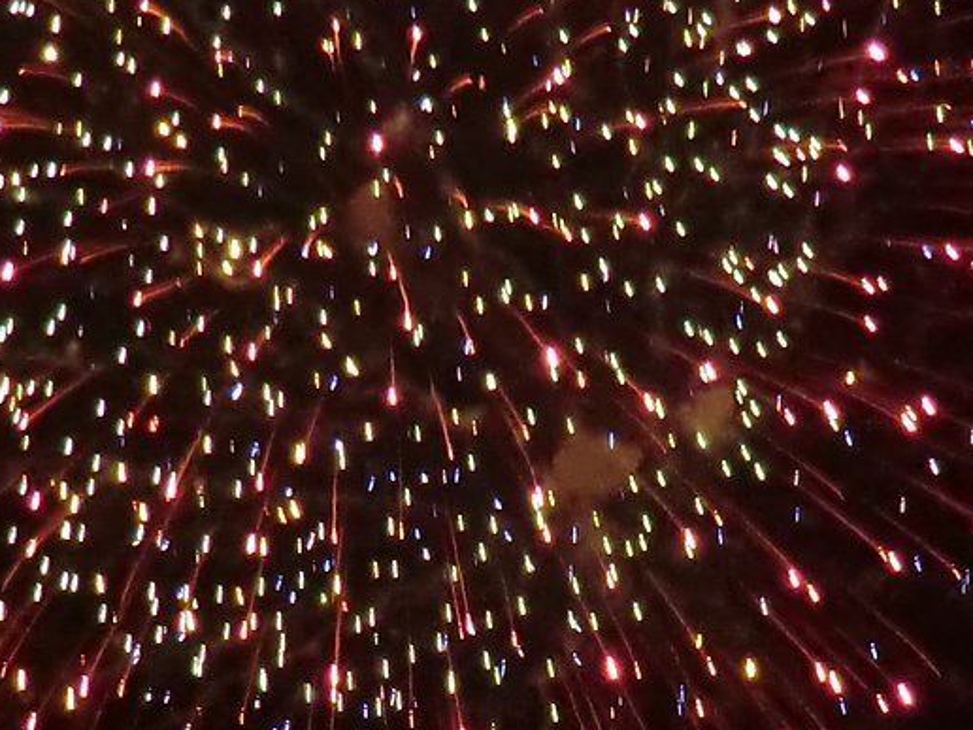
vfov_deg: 10.9
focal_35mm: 135
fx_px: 3795
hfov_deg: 14.6
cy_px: 715
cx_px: 637
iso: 800
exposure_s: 1/15
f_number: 3.6
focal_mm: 6.1
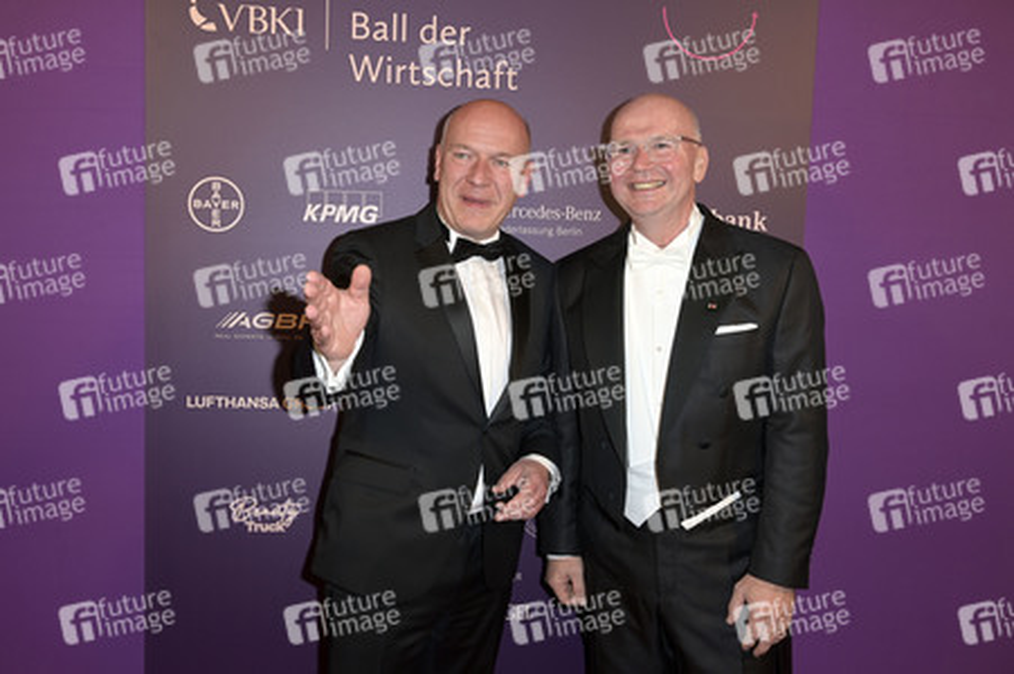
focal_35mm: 32
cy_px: 337
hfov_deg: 58.8
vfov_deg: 41.1
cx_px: 507
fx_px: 901
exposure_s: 1/250
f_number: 5.6
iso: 640
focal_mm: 32
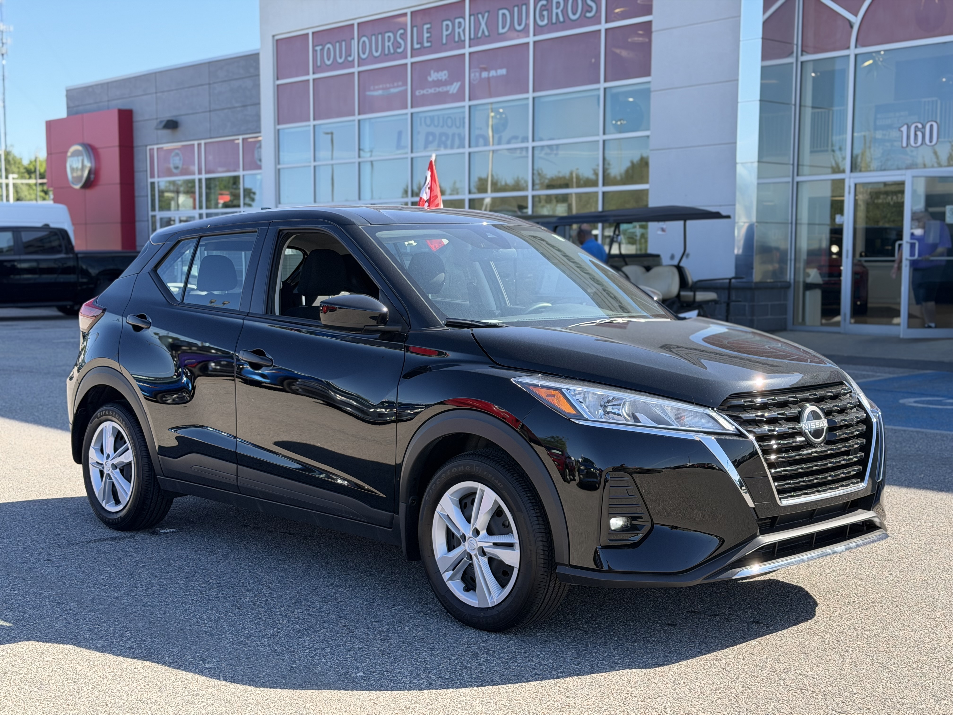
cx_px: 476
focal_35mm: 48
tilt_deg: -5.0
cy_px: 358
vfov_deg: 30.3
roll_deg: -1.1
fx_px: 1321
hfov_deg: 39.7
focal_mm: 6.76
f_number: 1.78
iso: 64
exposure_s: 1/951
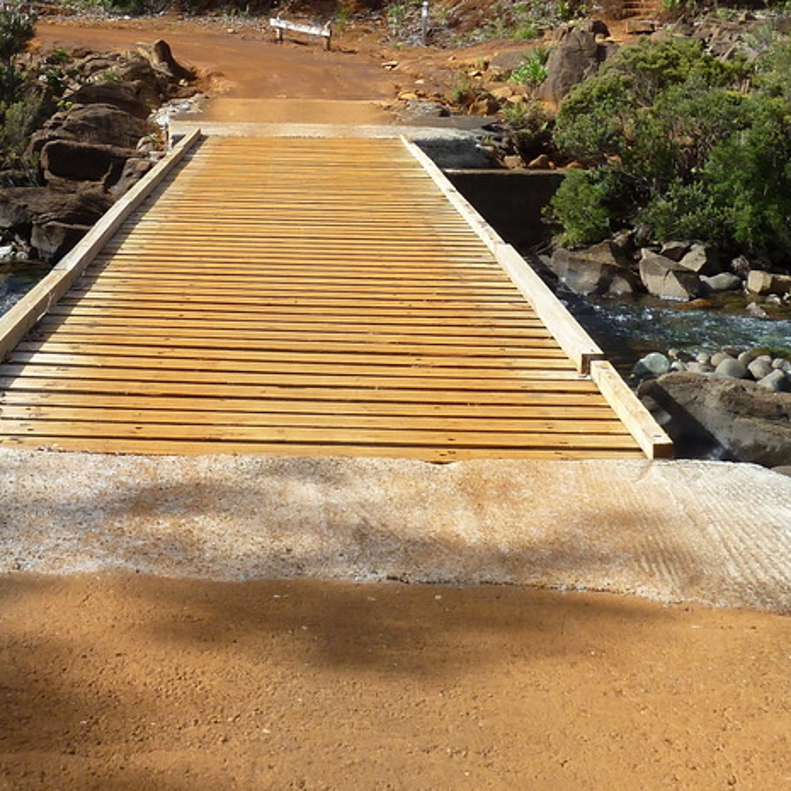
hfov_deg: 30.0
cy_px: 65
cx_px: 333
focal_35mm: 57
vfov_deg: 28.8
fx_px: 1474
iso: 80
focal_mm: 4.1
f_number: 4
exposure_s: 1/250
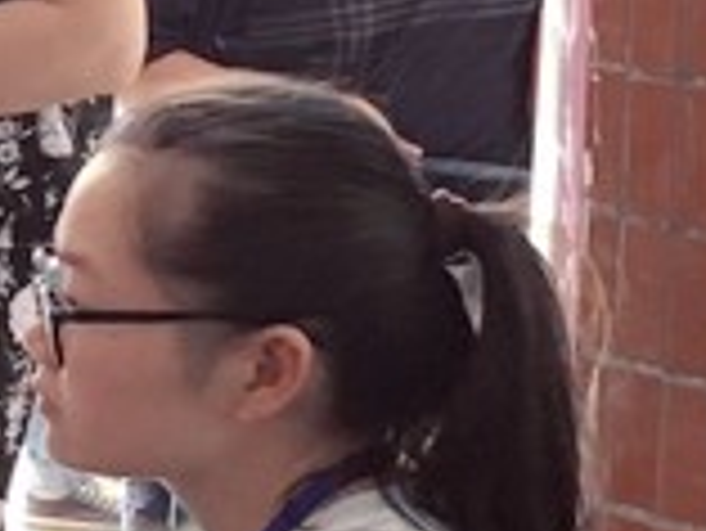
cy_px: 297
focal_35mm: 148
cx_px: -818
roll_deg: +2.0
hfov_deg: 11.6
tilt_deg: -10.2
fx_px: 3021
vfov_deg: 10.0
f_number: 2.2
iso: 160
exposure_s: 1/33
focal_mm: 4.15
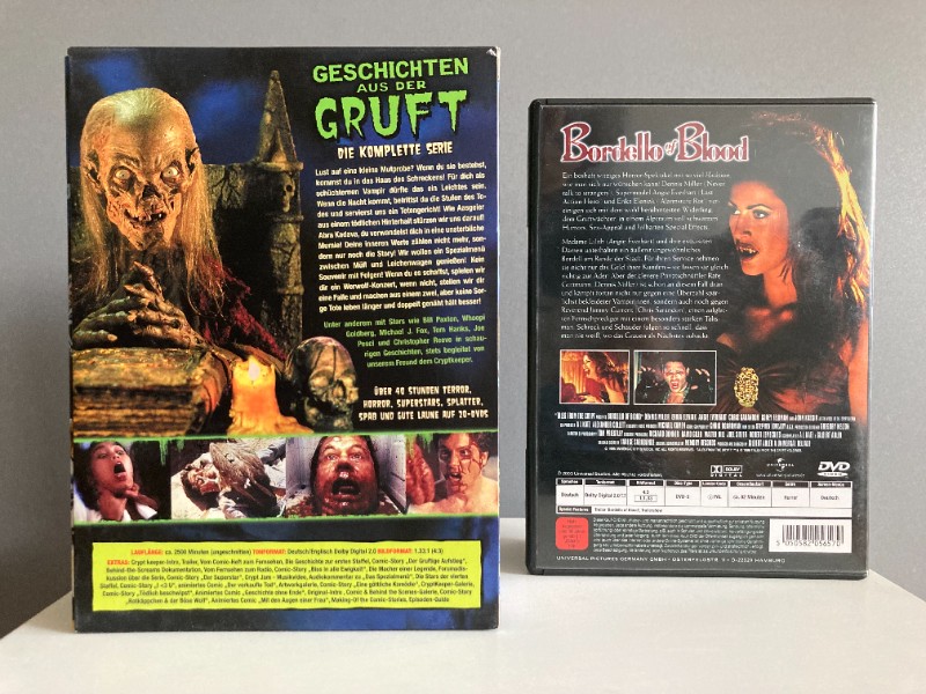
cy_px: 347
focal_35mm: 28
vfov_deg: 49.7
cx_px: 463
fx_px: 749
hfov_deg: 63.4
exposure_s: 1/60
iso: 320
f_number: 1.8
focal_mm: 3.99
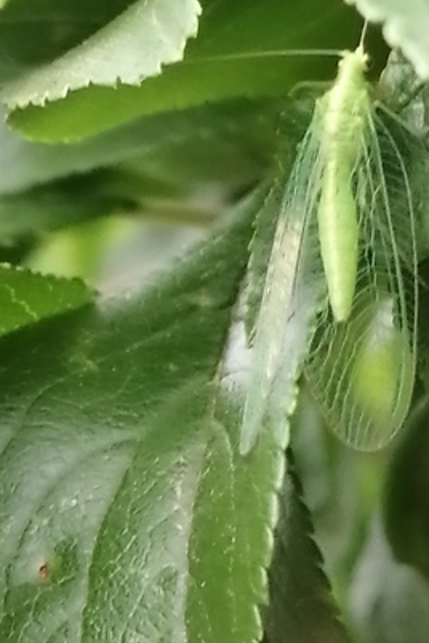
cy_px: 198
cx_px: 320
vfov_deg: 11.9
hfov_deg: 8.0
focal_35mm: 172
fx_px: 3074
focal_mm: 3.46
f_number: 1.8
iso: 64
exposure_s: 1/30
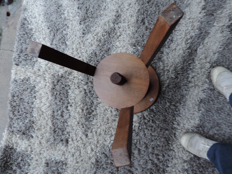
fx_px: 161
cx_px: 116
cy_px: 87
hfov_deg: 71.6
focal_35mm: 24
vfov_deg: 56.8
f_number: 3
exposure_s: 1/10
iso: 400
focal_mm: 4.3
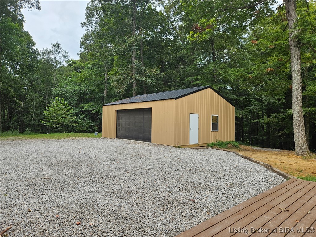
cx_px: 158
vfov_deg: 58.9
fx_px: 210
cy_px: 118
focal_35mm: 23
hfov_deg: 73.9
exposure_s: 1/1262
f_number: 1.8
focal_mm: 5.4
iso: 40
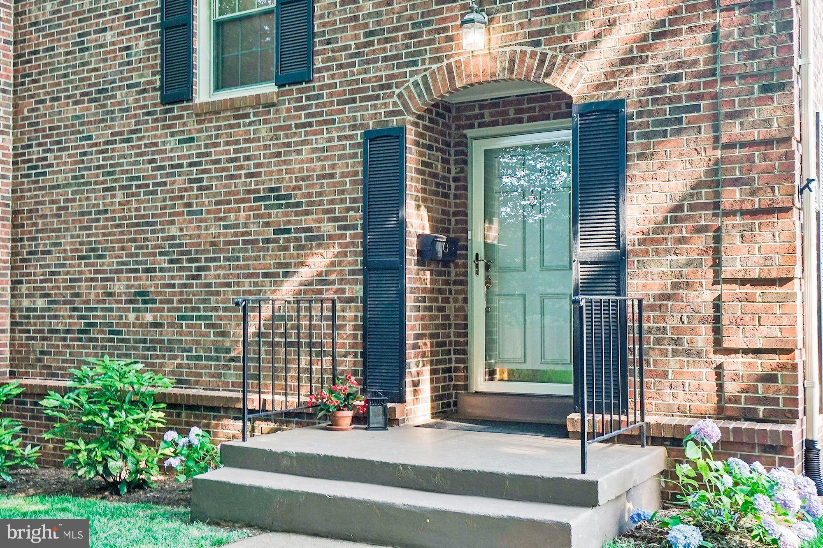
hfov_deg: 49.6
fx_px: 891
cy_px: 274
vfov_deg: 34.2
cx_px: 412
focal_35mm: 39
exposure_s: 1/40
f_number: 7.1
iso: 400
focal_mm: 26
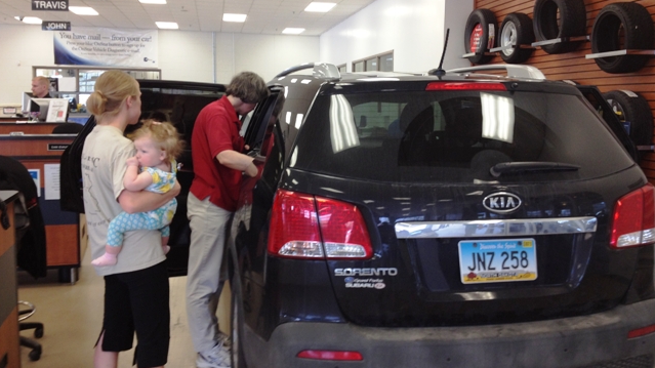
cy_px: 150
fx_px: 677
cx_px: 332
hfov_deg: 51.6
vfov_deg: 30.3
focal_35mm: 39
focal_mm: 4.28
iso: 80
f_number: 2.4
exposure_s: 1/30
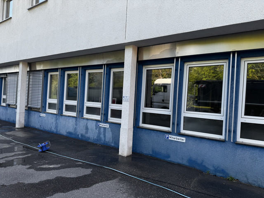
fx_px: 183
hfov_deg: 71.6
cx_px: 132
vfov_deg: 56.8
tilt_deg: +0.0
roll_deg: -3.3
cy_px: 99
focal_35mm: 24
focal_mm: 6.76
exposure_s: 1/470
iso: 80
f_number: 1.78
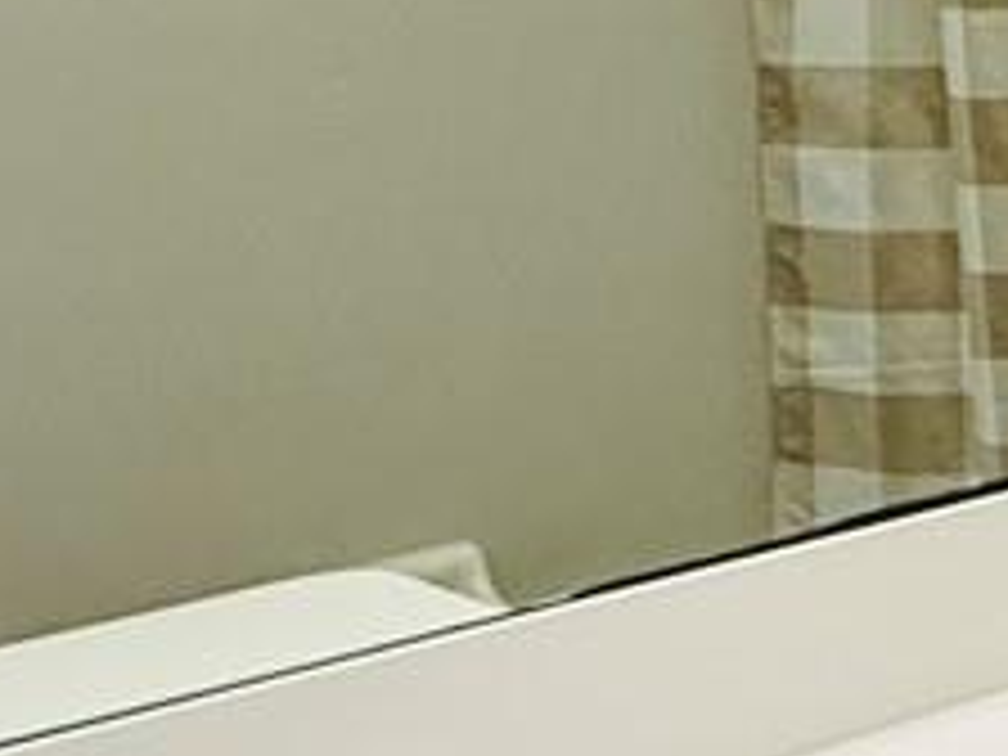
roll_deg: +0.6
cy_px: 0
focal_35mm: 100
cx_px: 2326
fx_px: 2912
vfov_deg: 14.6
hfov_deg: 14.3
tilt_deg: -4.7
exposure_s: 1/60
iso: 200
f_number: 2.2
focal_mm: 2.22
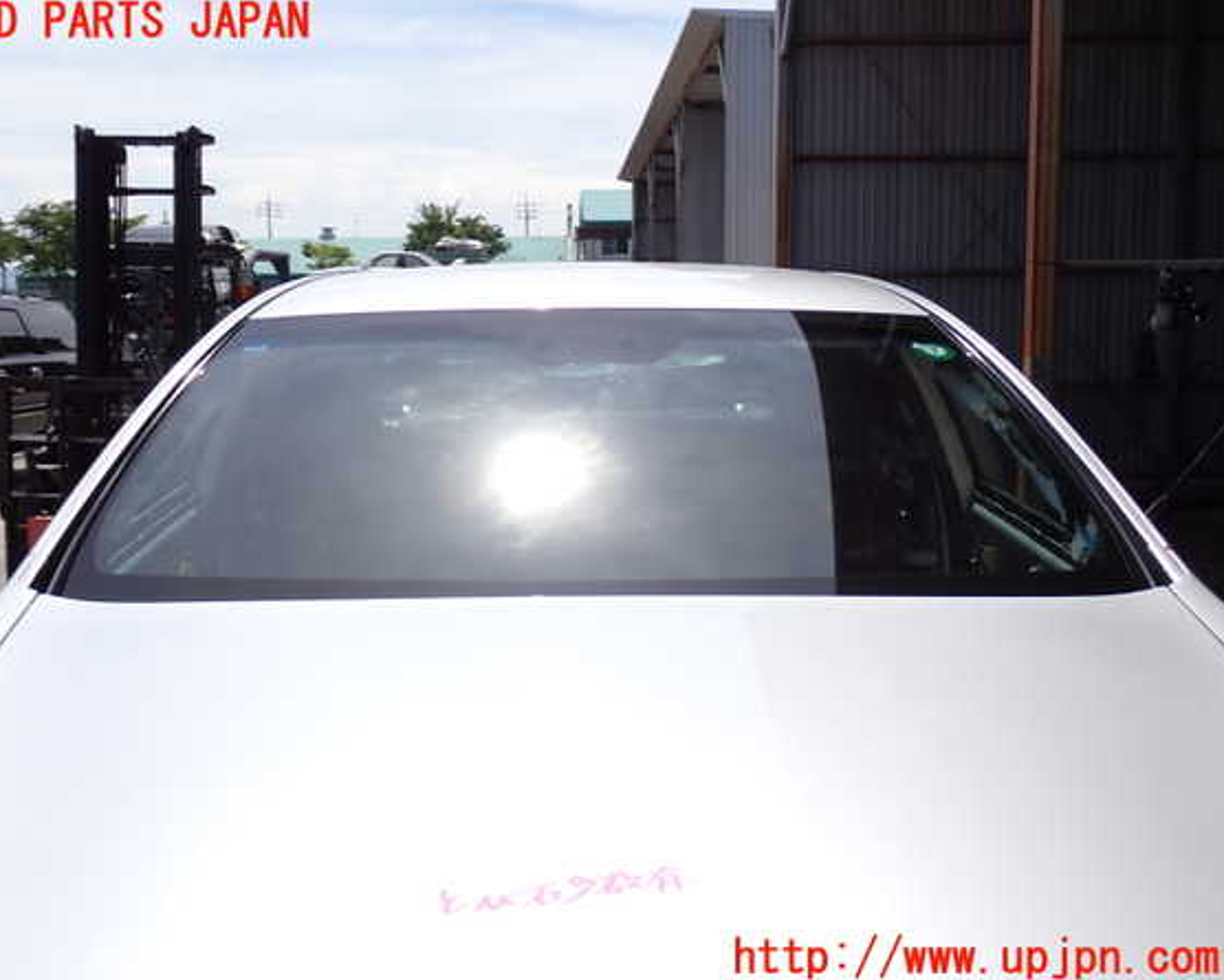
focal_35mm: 40
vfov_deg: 37.3
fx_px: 1449
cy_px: 491
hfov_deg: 45.8
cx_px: 570
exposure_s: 1/125
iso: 100
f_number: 10
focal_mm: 6.83
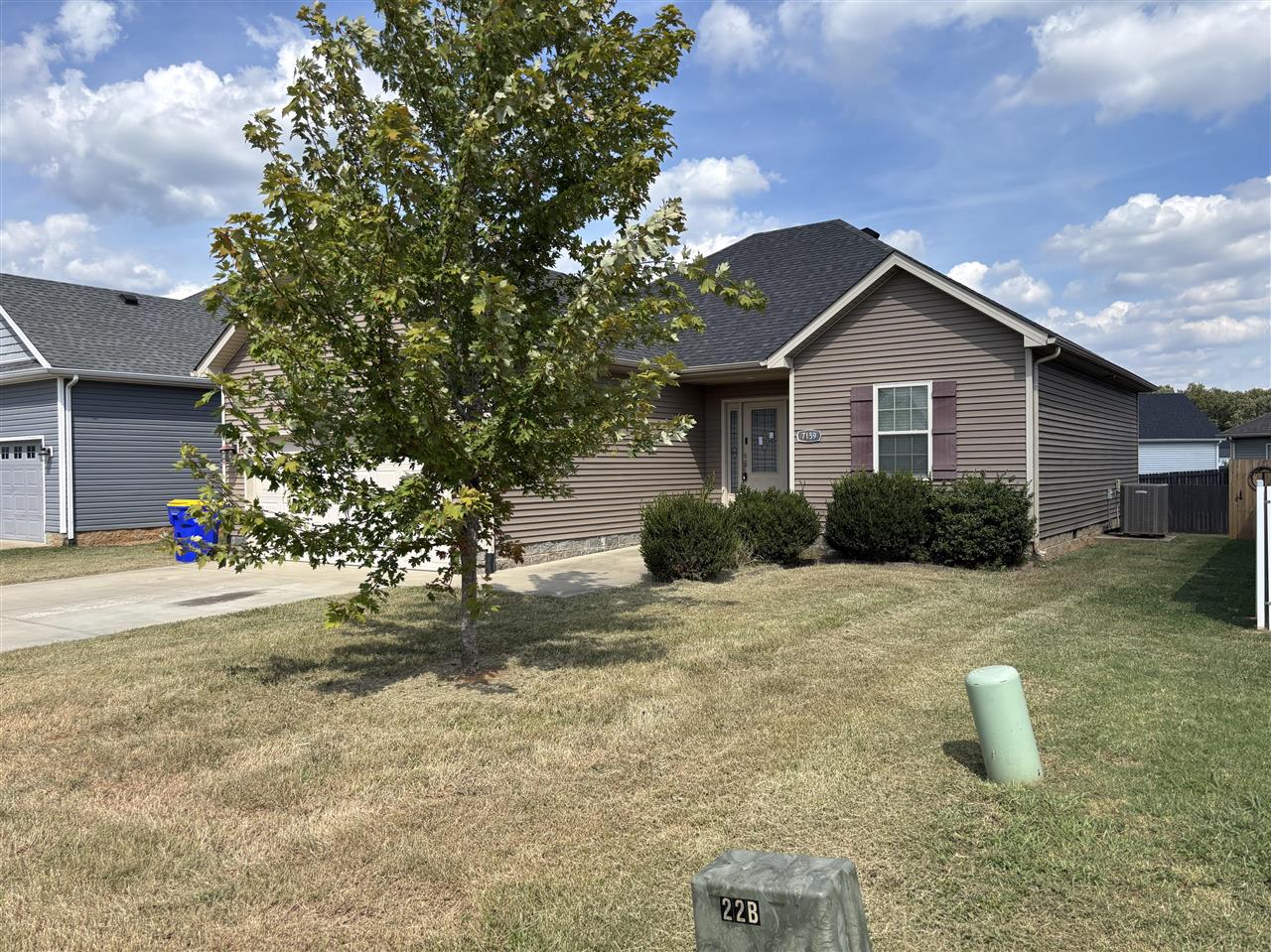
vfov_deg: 53.0
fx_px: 954
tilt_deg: +0.0
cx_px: 636
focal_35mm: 26
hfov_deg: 67.3
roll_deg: +0.5
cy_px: 476
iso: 50
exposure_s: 1/2571
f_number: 1.6
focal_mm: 5.96
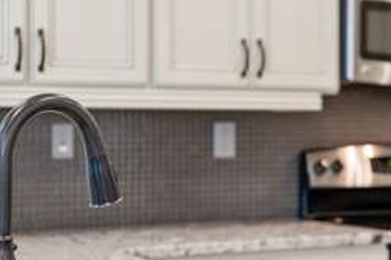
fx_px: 1064
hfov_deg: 20.5
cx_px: 330
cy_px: 130
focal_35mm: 98
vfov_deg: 13.9
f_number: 2.8
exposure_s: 1/30
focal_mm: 50
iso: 250
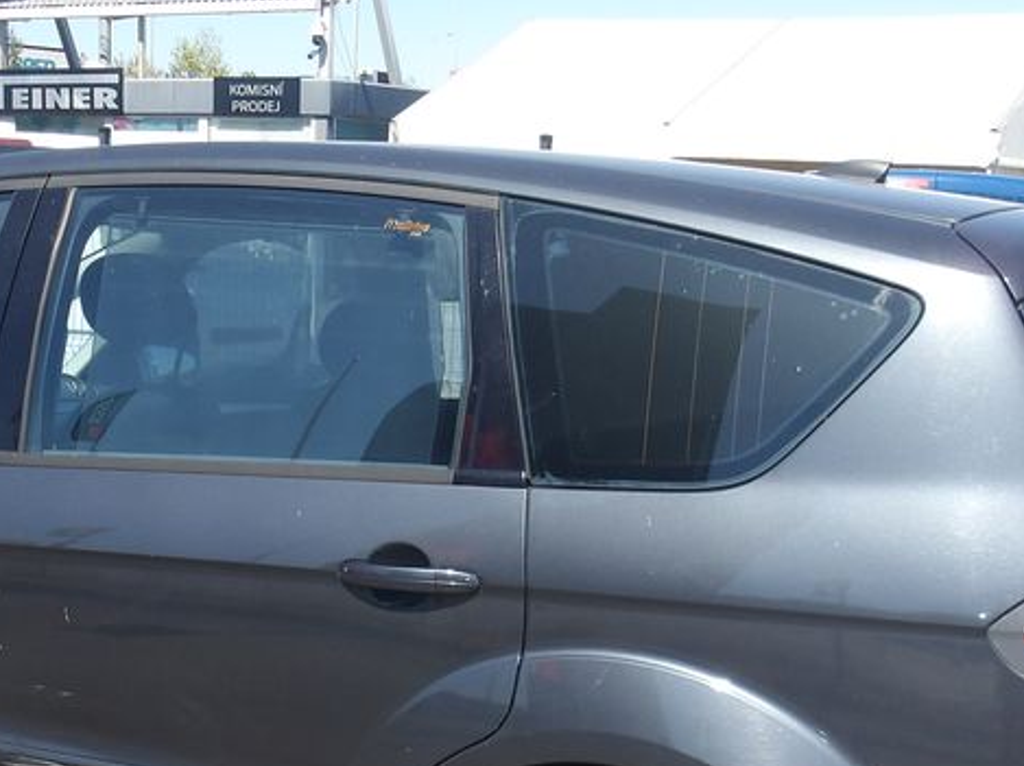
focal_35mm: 59
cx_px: 325
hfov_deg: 32.4
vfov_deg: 24.4
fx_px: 1744
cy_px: 624
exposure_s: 1/829
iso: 100
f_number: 3
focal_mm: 4.9
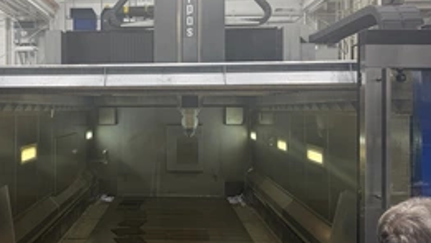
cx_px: 144
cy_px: 93
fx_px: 457
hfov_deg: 49.6
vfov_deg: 29.6
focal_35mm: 40
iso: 100
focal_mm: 6.76
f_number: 1.78
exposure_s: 1/126
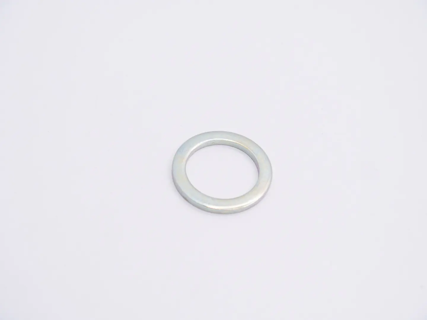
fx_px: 913
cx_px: 214
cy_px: 160
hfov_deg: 26.3
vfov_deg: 19.9
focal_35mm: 74
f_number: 6.3
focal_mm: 37
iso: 200
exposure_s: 1/200
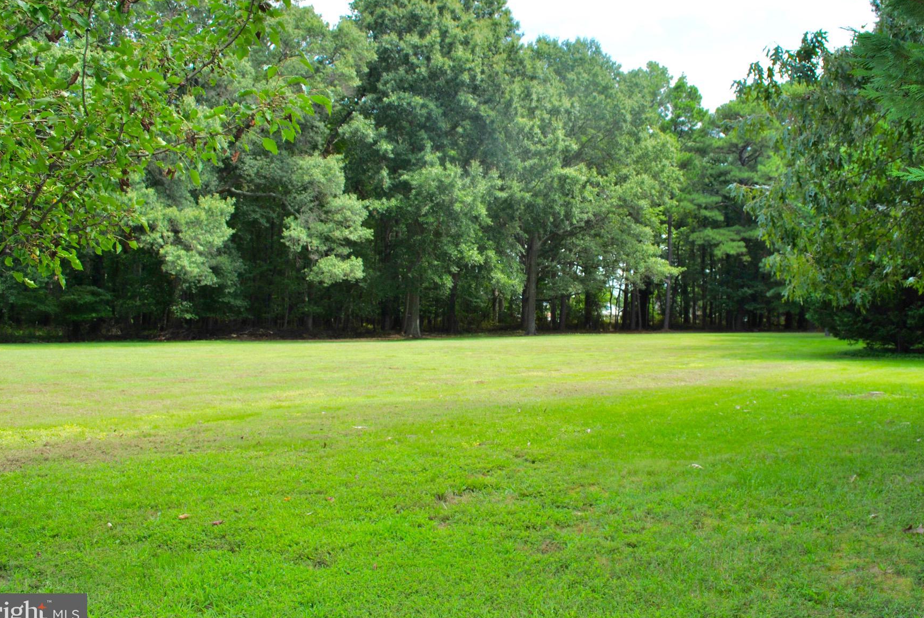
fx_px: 822
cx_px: 516
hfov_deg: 58.5
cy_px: 266
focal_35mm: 32
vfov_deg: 41.1
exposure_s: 1/200
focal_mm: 18
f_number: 7.1
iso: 100
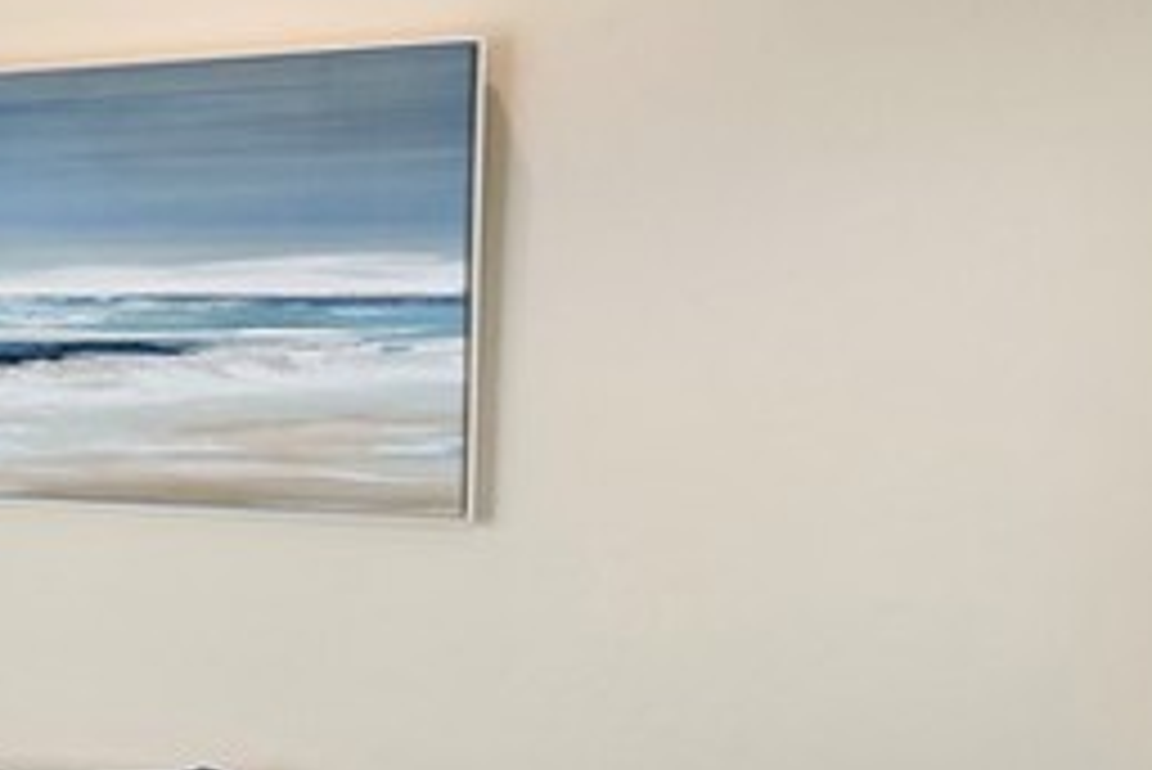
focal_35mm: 56
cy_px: 367
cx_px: -724
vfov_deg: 24.2
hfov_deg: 24.3
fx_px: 1793
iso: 125
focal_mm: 14
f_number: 7.1
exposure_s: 1/8
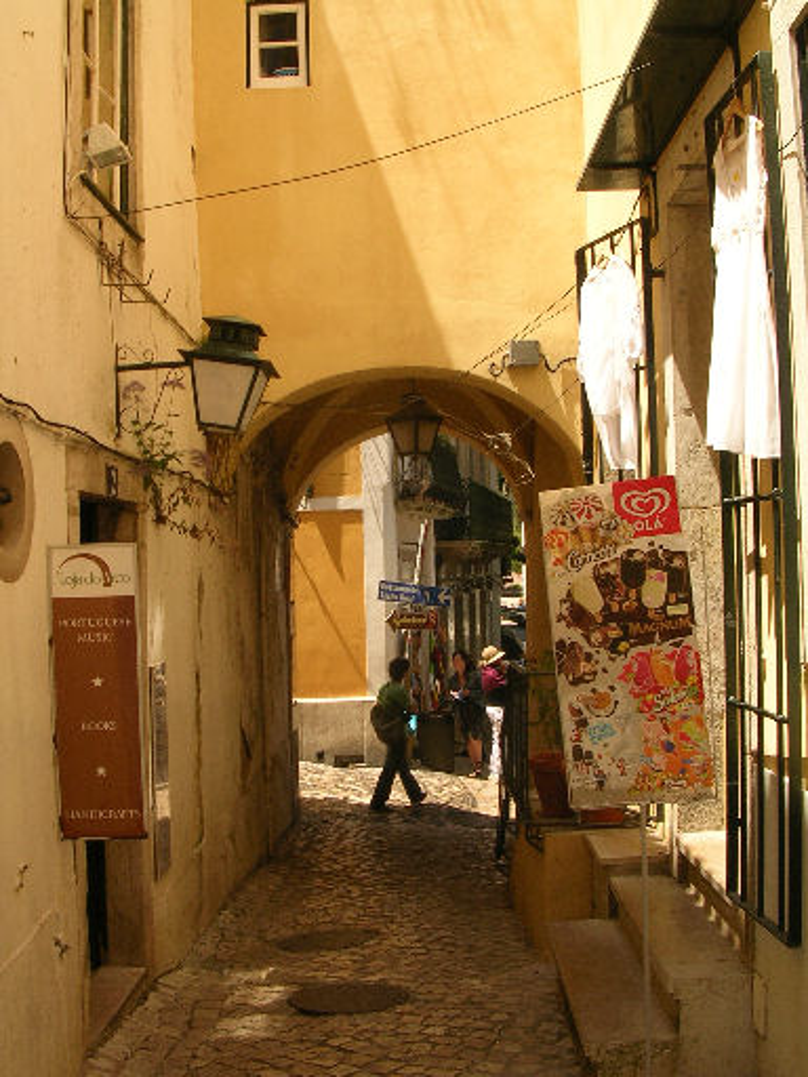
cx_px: 404
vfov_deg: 49.0
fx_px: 1183
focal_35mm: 38
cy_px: 538
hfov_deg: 37.7
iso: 50
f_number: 5.6
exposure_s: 1/152
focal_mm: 5.8
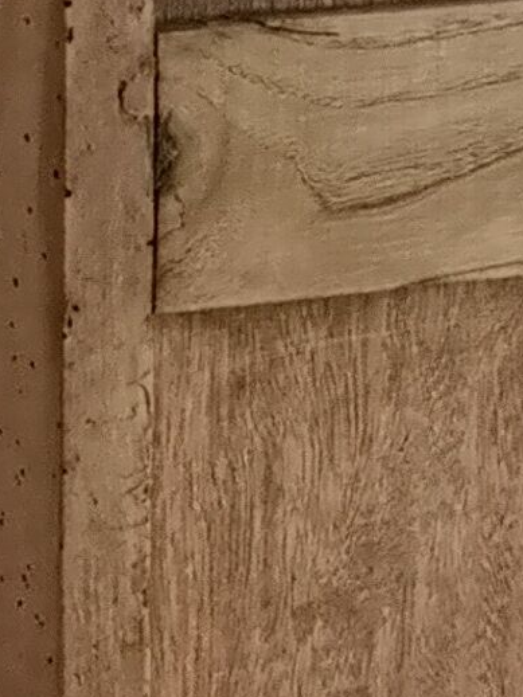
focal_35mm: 239
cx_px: 325
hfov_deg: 6.2
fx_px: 4817
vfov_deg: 8.2
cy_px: 27
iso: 250
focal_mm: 5.58
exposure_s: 1/33.3
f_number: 1.8
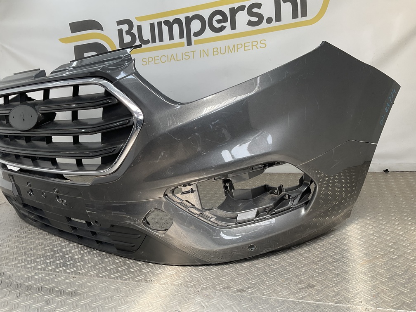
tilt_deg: -12.9
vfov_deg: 48.2
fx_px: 349
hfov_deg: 61.7
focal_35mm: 29
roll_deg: +5.6
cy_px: 156
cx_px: 208
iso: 16
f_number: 1.8
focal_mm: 3
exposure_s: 1/152
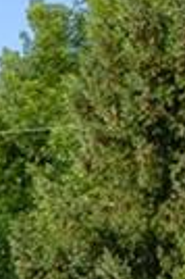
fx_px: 3702
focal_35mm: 479
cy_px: 656
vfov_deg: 4.2
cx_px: 351
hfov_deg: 2.8
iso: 400
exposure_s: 1/200
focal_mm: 40
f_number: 9
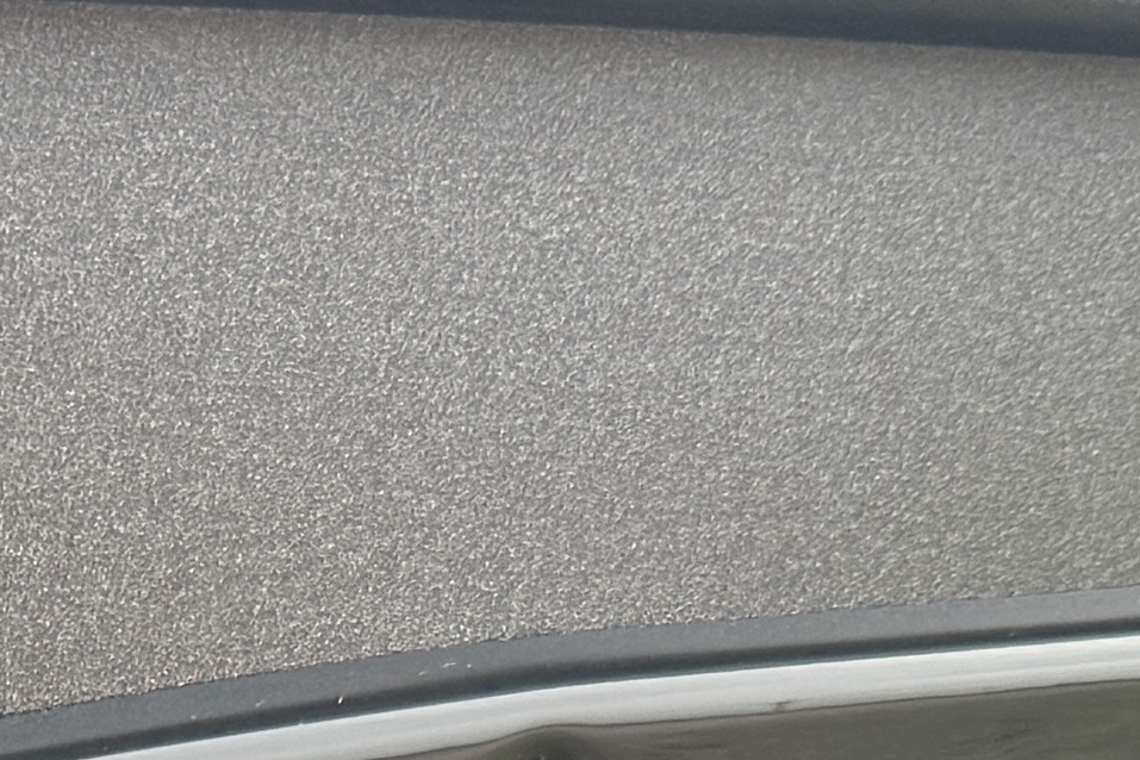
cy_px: 2089
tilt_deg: -18.6
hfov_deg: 13.1
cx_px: -500
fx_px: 4718
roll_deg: -1.0
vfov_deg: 8.2
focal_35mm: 149
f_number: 1.78
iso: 100
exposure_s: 1/514
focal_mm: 6.76
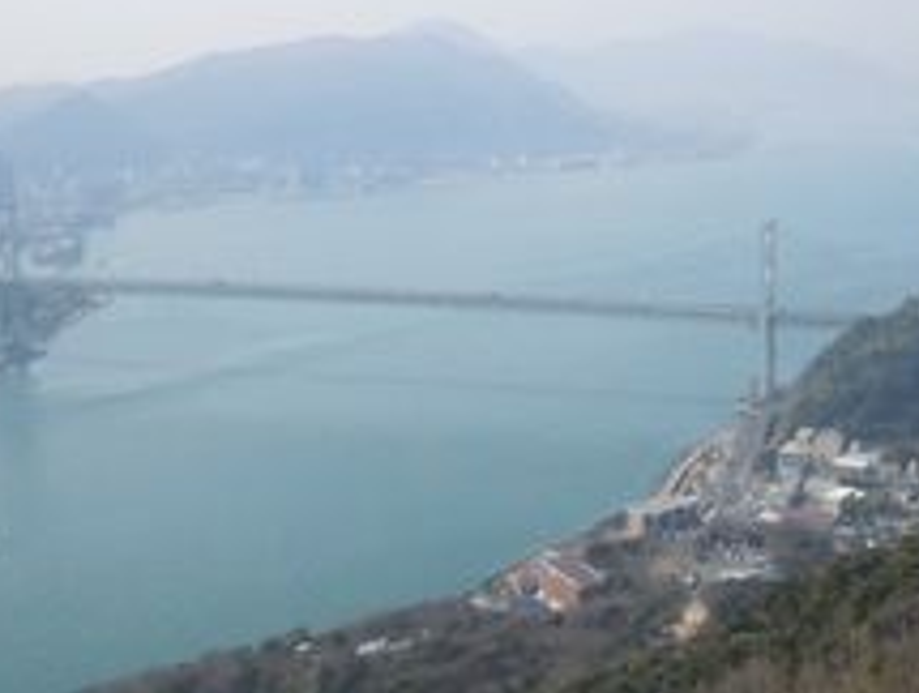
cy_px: 312
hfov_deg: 36.1
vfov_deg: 28.1
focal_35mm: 52
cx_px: 663
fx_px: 1383
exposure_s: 1/640
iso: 400
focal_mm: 5
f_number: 7.4
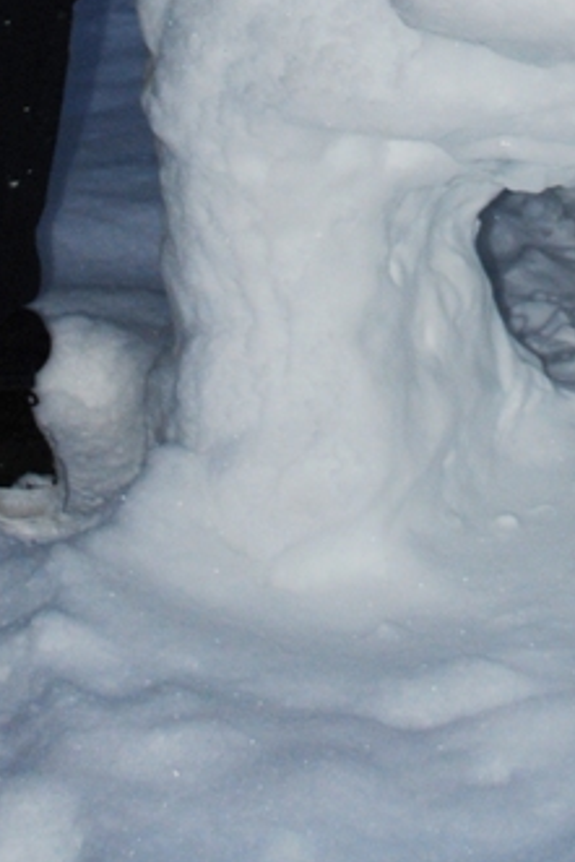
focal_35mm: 153
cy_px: -555
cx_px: 494
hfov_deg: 9.0
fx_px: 3656
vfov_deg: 12.5
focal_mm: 29
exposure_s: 1/60
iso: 200
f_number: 4.5
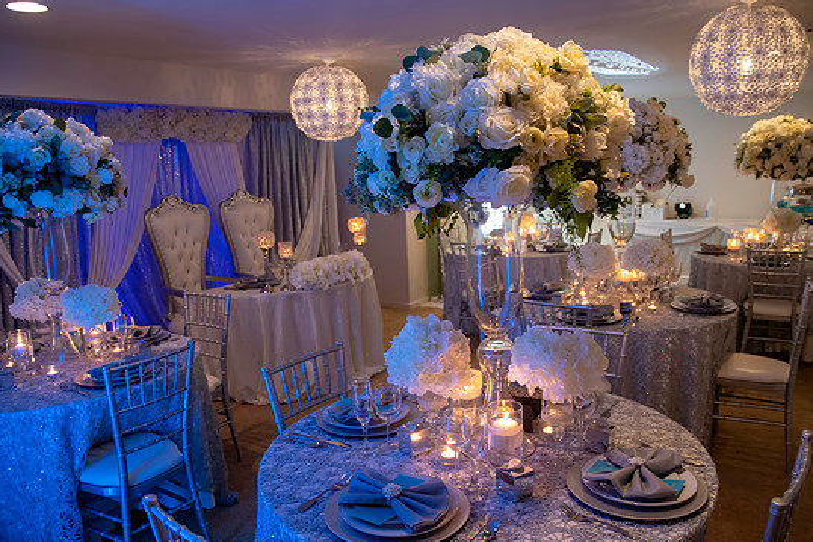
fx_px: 610
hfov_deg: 67.4
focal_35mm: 27
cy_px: 279
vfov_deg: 47.9
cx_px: 417
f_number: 2.8
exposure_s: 1/60
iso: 1600
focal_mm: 16
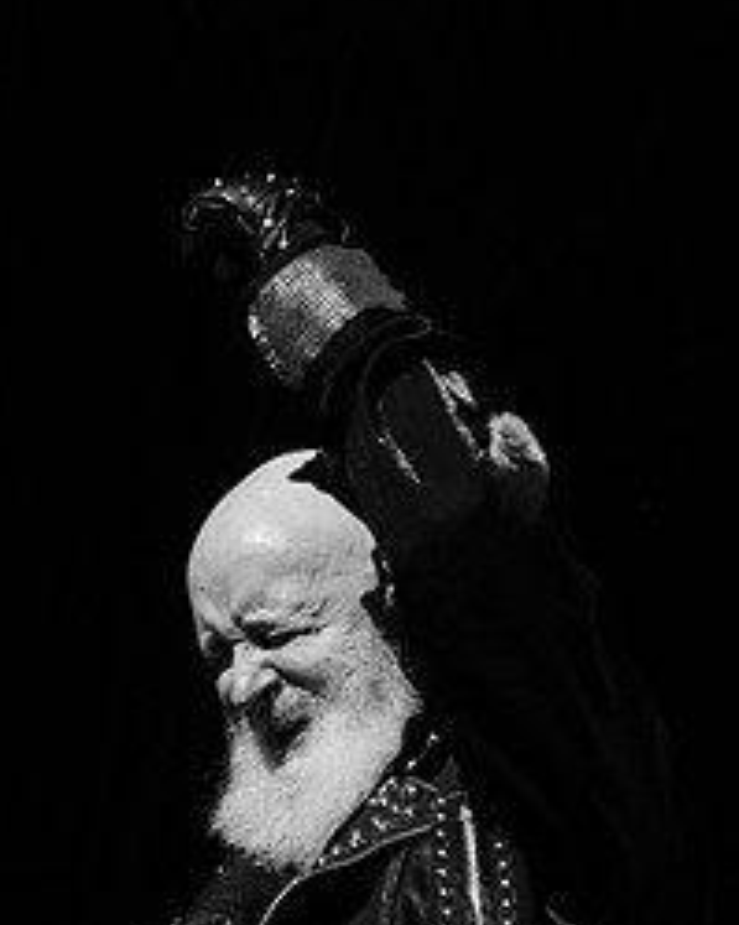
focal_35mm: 119
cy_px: 711
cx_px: 109
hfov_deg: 12.9
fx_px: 3255
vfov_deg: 16.1
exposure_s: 1/800
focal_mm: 42
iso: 1600
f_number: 4
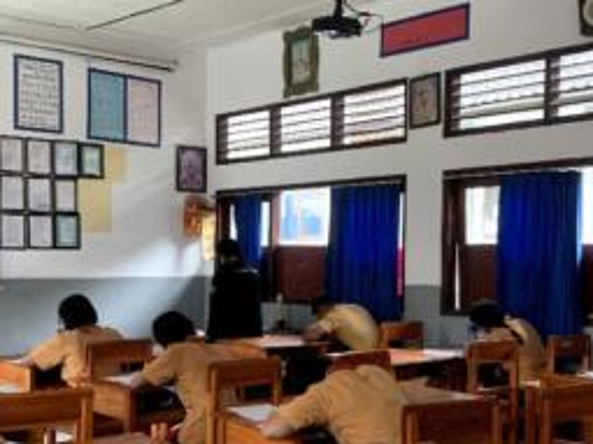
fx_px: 873
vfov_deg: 28.4
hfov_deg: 37.5
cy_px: 287
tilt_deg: -0.3
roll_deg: -0.9
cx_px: 302
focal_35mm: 51
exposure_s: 1/60
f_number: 1.8
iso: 250
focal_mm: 4.25
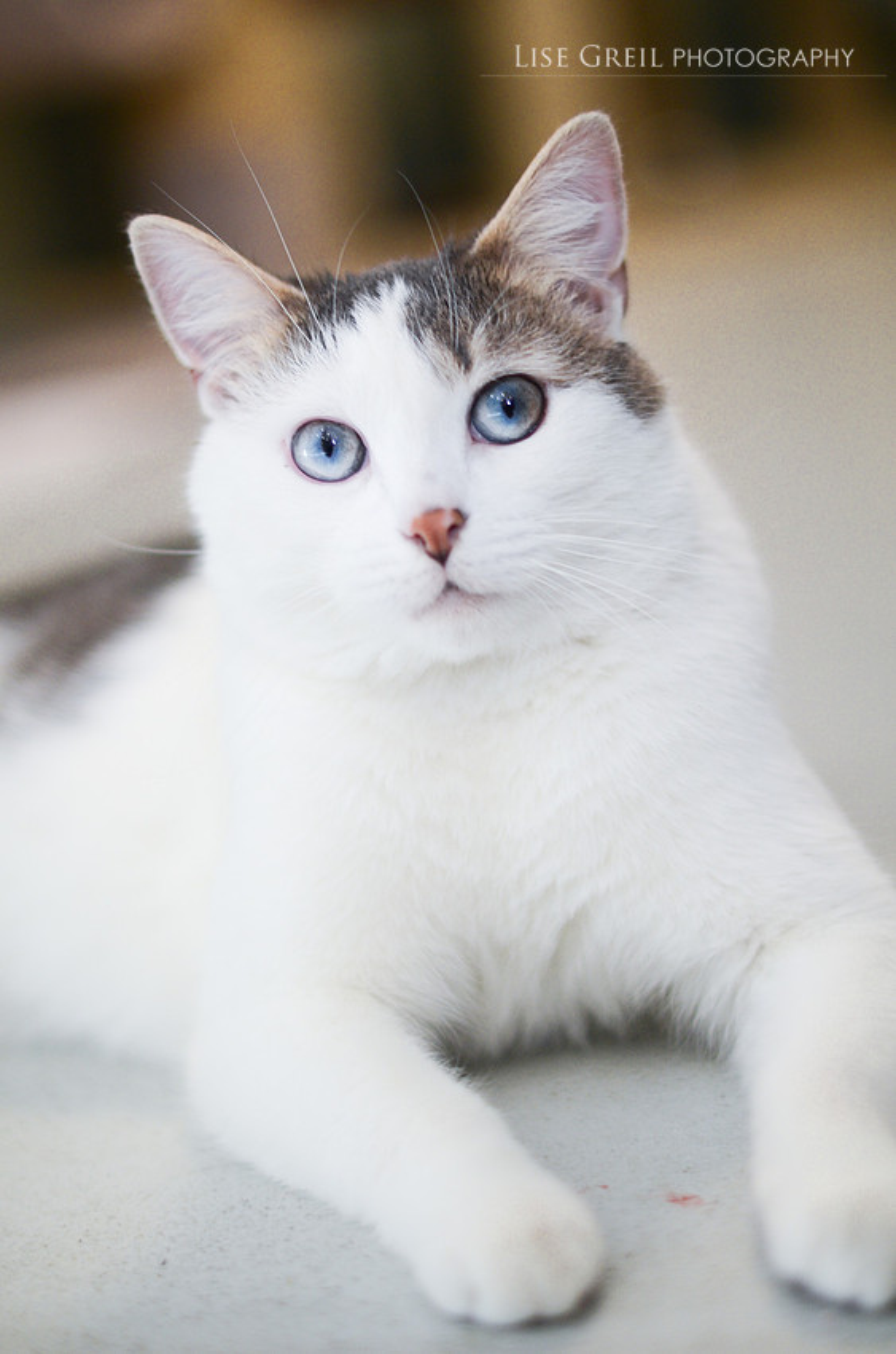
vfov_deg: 27.0
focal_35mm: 75
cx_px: 448
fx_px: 2812
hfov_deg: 18.1
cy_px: 677
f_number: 1.6
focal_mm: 50
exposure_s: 1/400
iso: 400
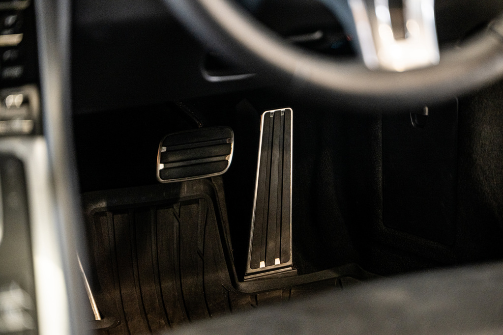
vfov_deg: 18.2
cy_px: 168
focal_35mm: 75
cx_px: 252
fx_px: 1048
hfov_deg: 27.0
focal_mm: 75
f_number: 2.8
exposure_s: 1/125
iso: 1600
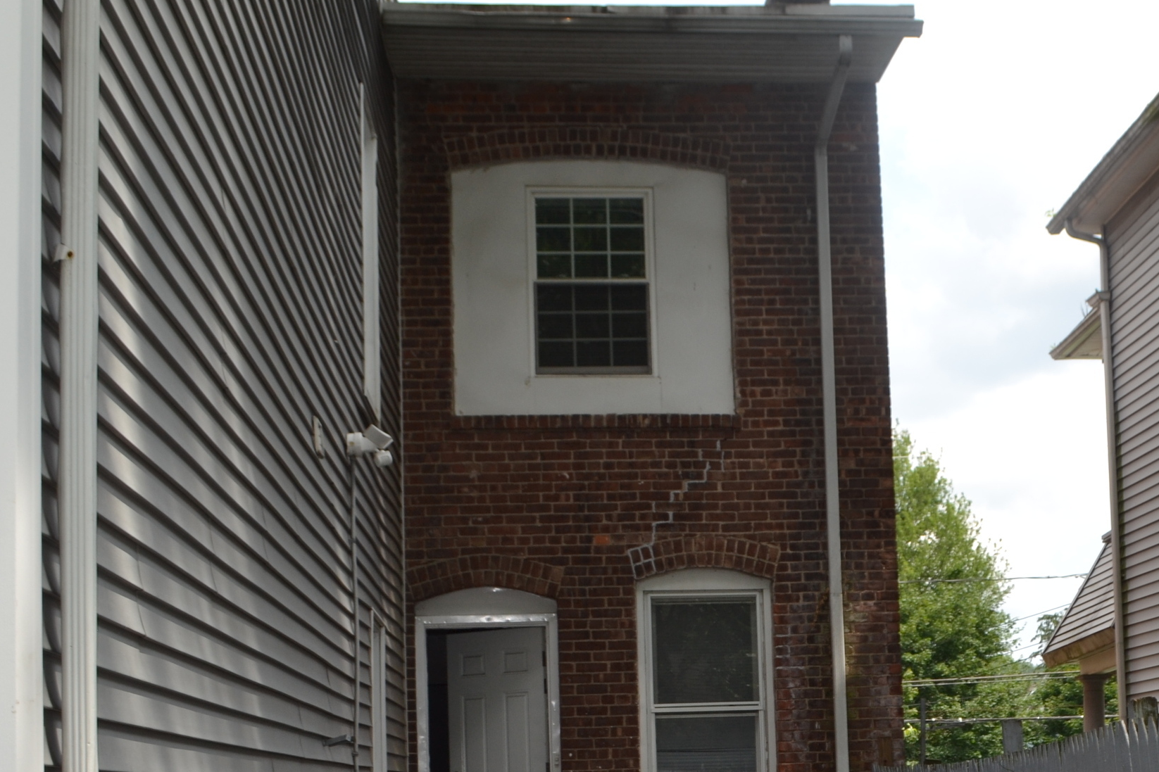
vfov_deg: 24.0
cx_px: 711
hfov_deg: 35.5
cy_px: 556
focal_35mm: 56
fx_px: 1803
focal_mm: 20
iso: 100
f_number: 7.1
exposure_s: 1/200
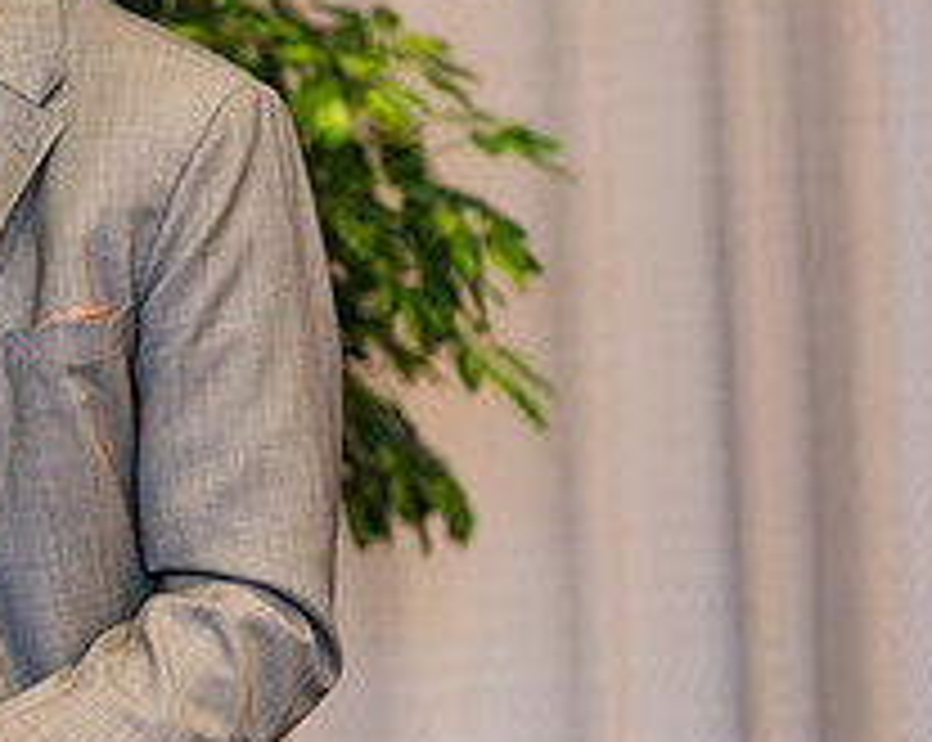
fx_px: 11238
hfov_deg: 4.7
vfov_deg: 3.8
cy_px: 265
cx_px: -270
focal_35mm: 408
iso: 800
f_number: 3.2
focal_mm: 155
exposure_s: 1/200
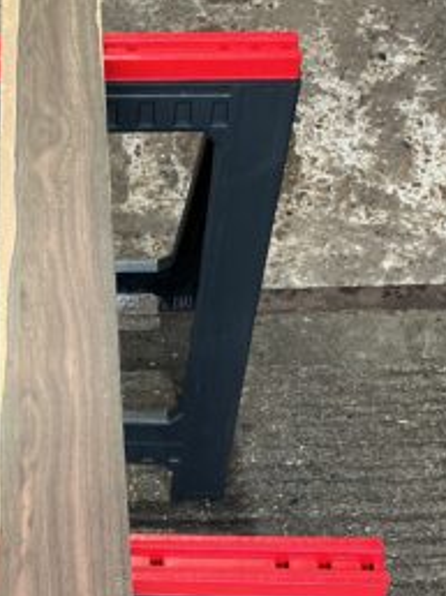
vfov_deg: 31.5
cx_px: 49
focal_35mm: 60
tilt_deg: -61.5
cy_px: 459
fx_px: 1032
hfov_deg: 23.7
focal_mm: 3
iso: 125
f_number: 1.8
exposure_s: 1/50
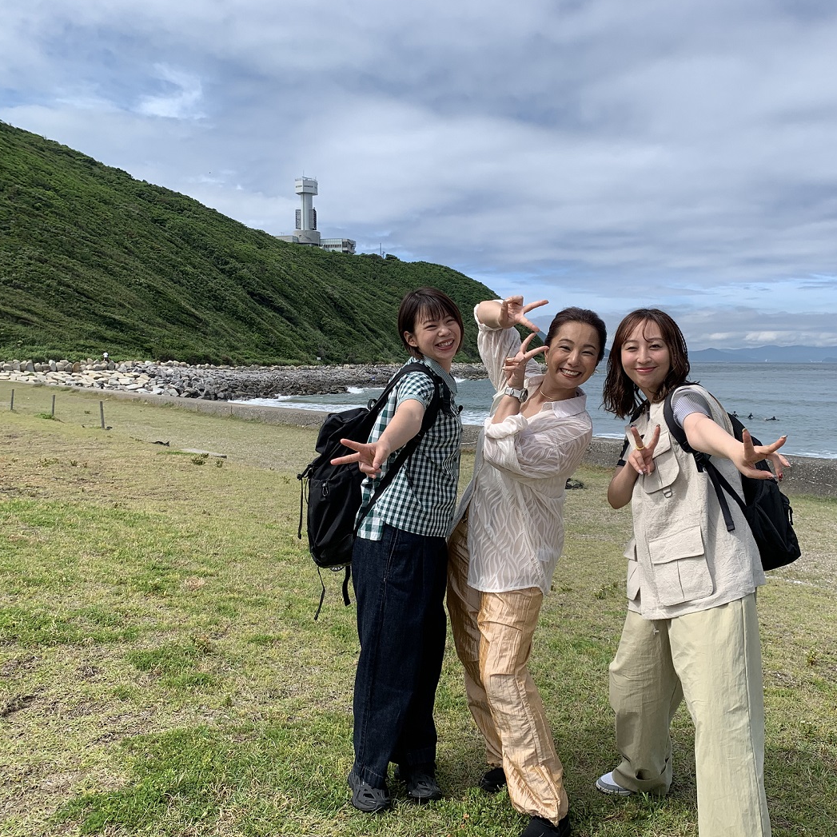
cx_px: 492
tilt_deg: -4.1
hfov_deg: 52.3
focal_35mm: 31
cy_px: 418
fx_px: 848
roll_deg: +0.0
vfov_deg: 52.5
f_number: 1.8
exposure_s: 1/2755
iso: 25
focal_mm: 4.25
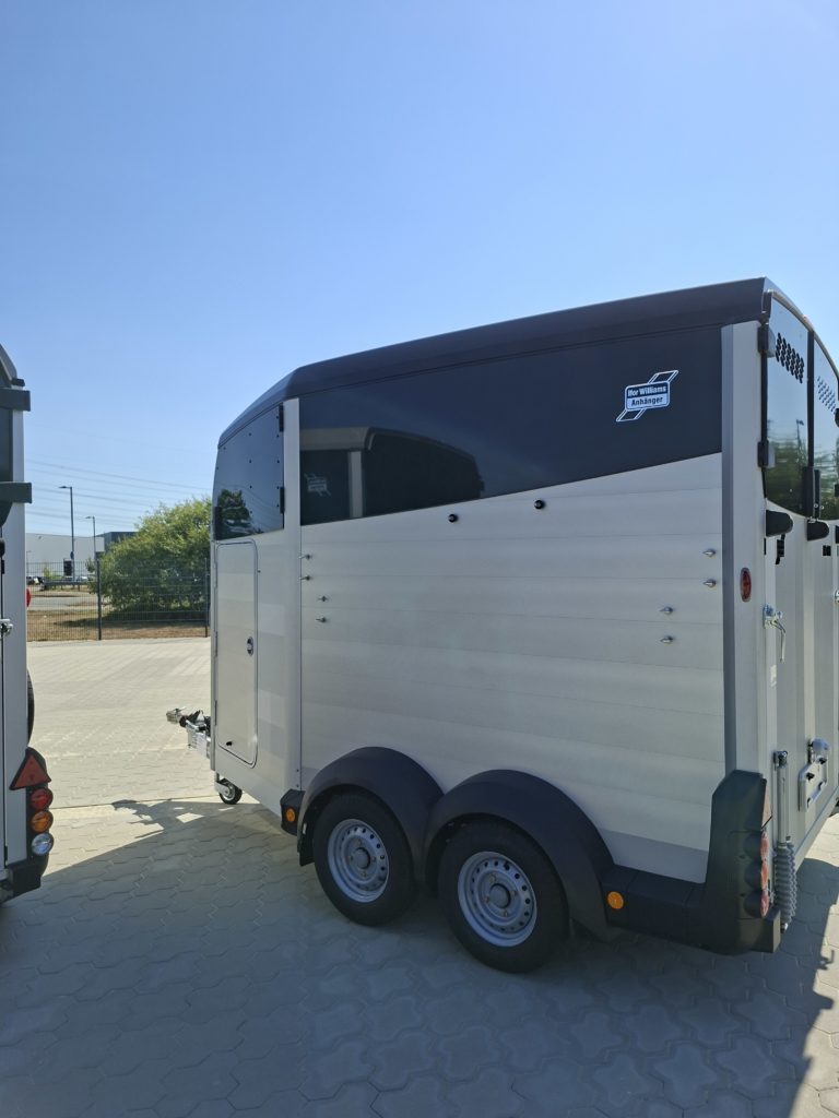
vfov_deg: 73.9
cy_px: 559
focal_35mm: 23
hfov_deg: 58.9
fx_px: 743
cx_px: 420
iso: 50
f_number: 1.8
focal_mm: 5.54
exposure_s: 1/2058
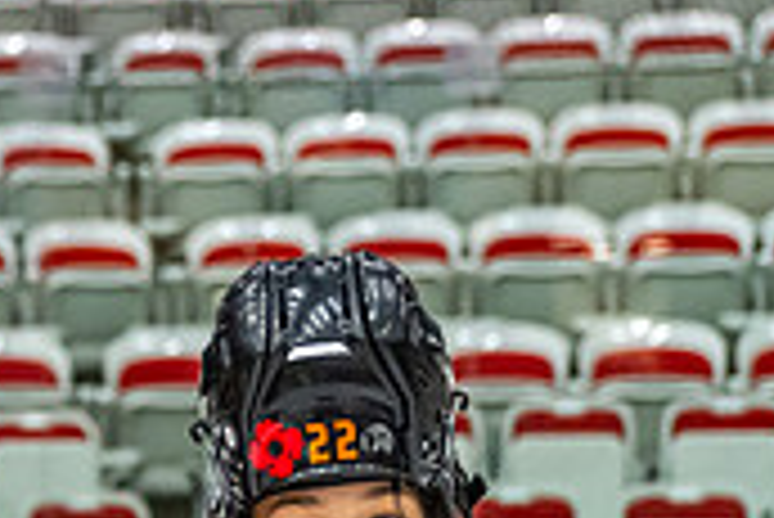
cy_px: 705
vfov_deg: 8.7
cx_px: -346
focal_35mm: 155
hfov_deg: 12.6
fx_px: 3335
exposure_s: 1/640
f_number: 2.8
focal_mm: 46
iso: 4000
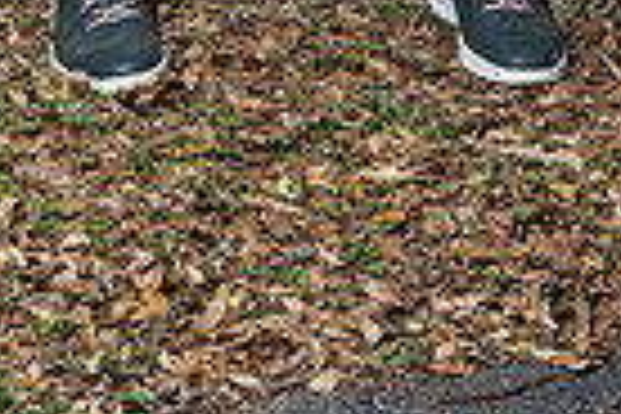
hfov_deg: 14.0
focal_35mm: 147
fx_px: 2536
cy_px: -508
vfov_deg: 8.7
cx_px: 338
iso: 100
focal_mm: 45
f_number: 6.3
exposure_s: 1/125
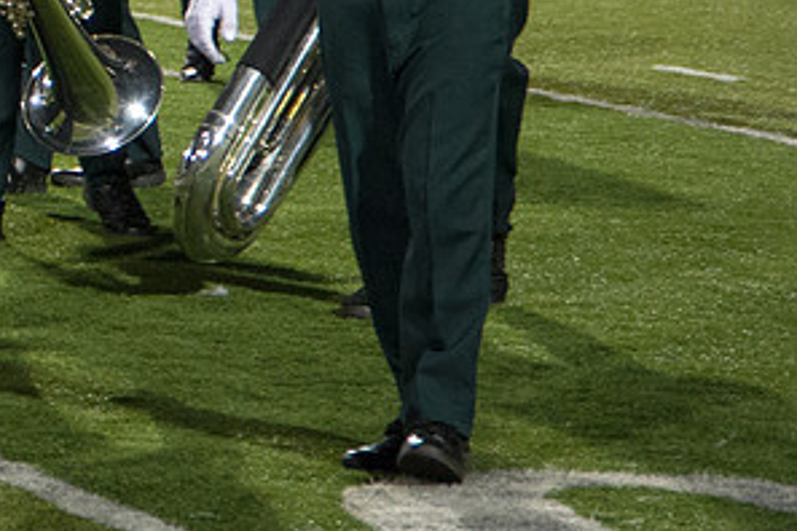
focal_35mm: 305
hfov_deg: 6.6
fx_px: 6752
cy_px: -264
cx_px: -676
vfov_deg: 4.5
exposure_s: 1/160
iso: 2500
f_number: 5.3
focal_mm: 82
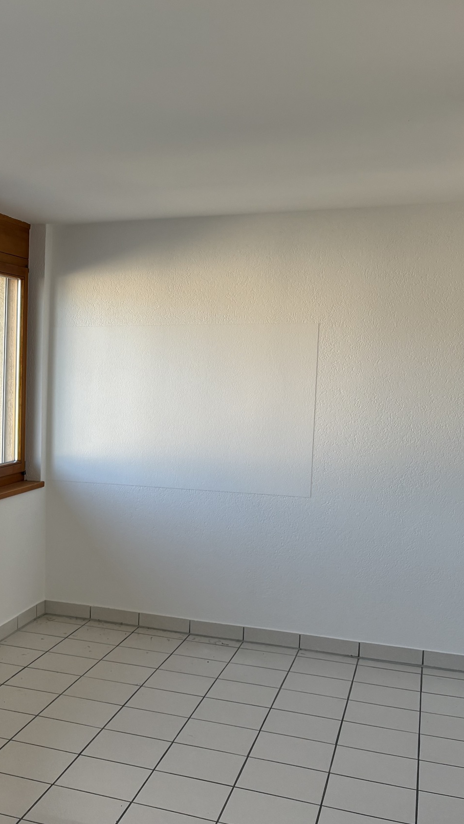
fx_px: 940
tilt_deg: -6.3
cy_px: 453
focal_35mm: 43
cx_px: -41
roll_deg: +0.1
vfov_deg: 47.3
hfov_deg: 25.7
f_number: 1.6
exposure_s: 1/267
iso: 64
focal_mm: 5.96
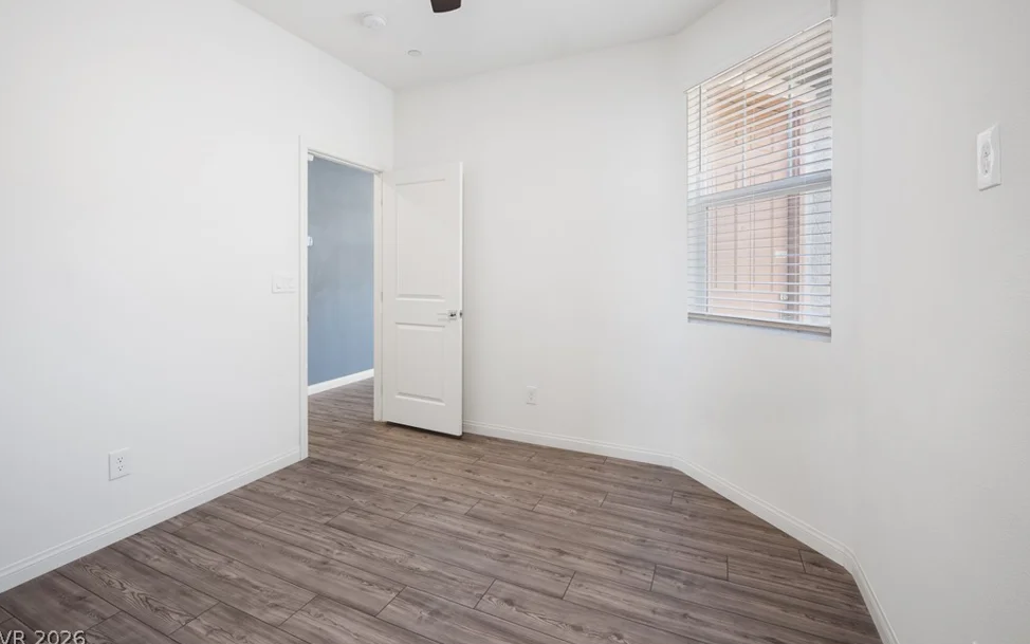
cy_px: 293
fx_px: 421
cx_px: 522
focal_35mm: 15
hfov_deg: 101.4
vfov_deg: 74.6
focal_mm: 14
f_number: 9
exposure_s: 2
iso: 100
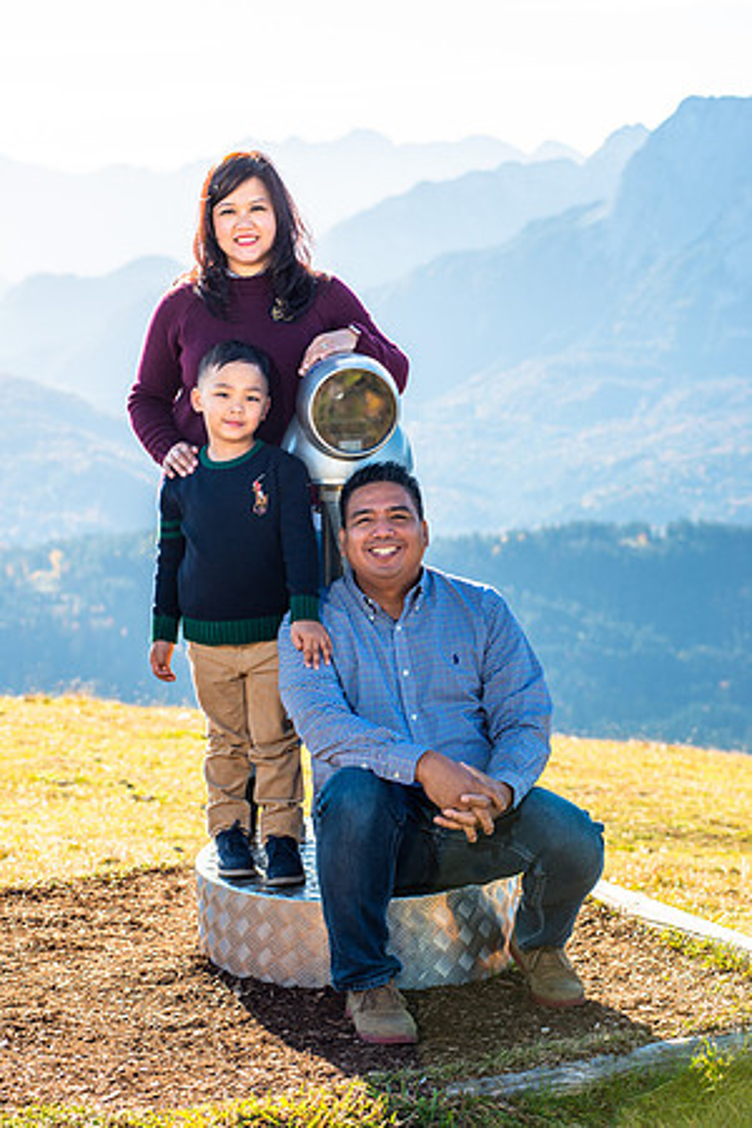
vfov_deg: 23.6
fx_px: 2694
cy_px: 564
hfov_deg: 15.9
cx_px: 376
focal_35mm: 86
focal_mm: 86
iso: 125
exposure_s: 1/250
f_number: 6.3
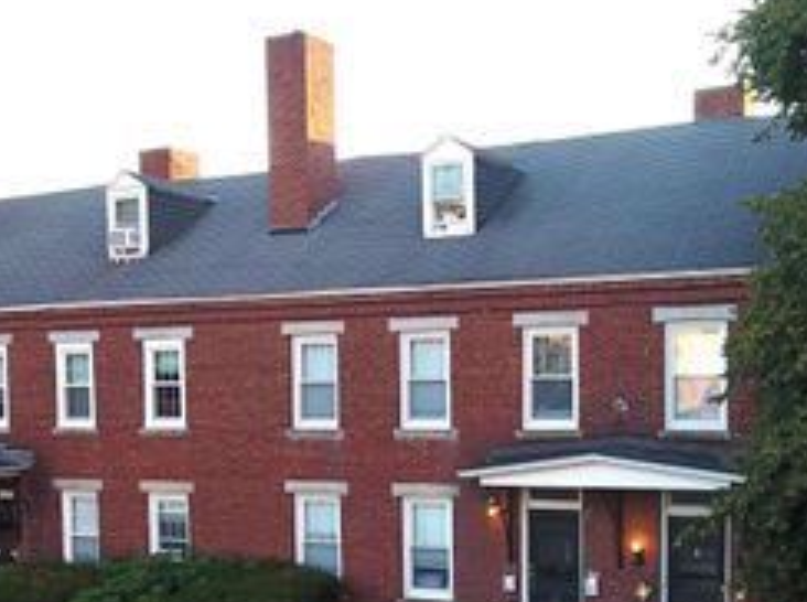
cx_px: 334
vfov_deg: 32.6
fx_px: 954
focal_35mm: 41
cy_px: 582
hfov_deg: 45.7
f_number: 2.8
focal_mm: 3.61
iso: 161
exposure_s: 1/100
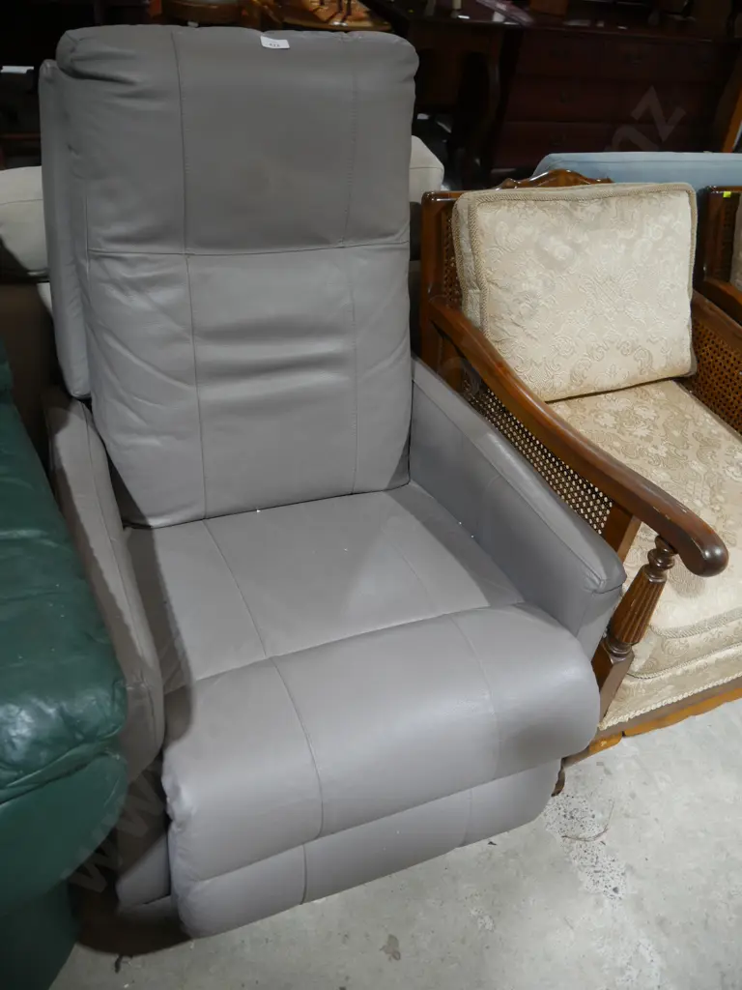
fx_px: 857
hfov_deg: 46.8
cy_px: 495
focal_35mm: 30
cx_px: 371
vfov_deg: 60.0
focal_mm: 15
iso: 320
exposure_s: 1/60
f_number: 3.6
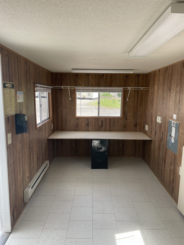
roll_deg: +0.0
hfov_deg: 53.1
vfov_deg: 67.3
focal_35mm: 26
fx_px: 184
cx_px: 92
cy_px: 122
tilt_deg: -8.5
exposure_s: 1/418
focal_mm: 4.2
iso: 32
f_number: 1.6
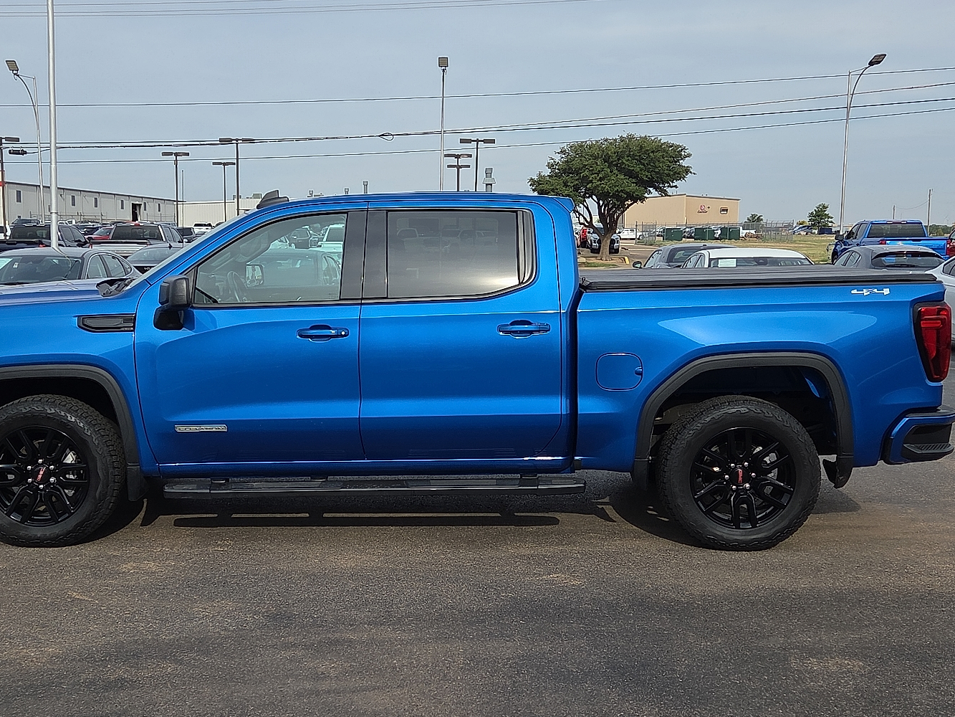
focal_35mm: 42
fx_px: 1159
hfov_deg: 44.7
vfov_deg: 34.4
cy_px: 367
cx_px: 411
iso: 76
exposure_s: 1/5000
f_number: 1.8
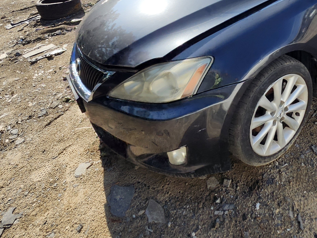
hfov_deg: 60.9
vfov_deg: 45.9
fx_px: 256
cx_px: 227
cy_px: 33
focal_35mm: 28
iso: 40
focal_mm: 1.74
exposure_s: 1/1414
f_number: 2.2
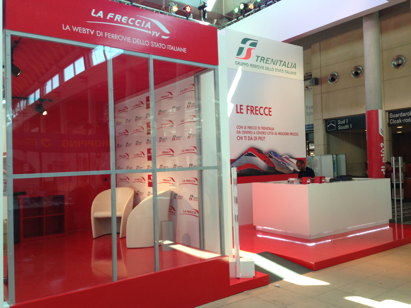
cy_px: 154
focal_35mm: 33
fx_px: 392
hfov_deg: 55.4
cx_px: 206
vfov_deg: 42.9
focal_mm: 4.13
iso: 64
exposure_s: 1/60
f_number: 2.4
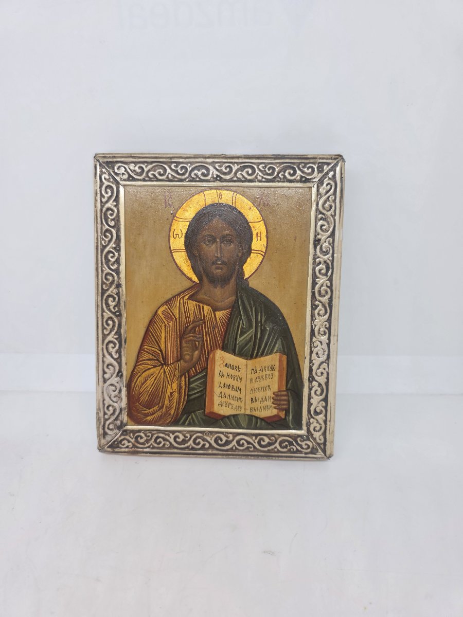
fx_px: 410
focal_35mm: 23
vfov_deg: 73.9
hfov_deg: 58.9
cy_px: 308
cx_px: 232
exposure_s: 1/100
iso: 50
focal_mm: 6.3
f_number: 1.7
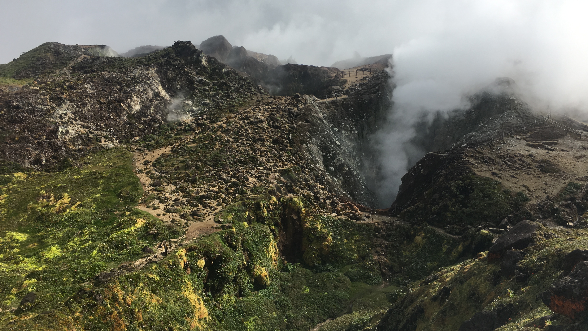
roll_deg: -0.5
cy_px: 136
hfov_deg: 61.0
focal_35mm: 32
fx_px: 499
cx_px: 291
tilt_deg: -10.7
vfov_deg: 36.6
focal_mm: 4.15
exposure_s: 1/2198
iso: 25
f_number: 2.2
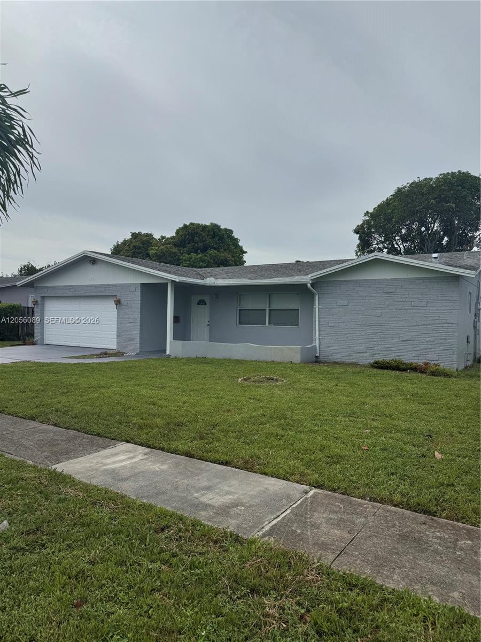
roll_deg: -1.6
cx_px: 240
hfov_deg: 56.8
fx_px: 445
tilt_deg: -0.6
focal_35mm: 24
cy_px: 321
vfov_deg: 71.6
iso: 80
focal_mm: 6.76
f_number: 1.78
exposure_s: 1/7937
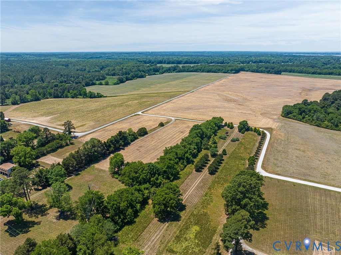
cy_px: 128
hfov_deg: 71.6
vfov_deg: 56.7
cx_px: 170
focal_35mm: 24
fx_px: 236
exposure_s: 1/2500
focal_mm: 12.29
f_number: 2.8
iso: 200
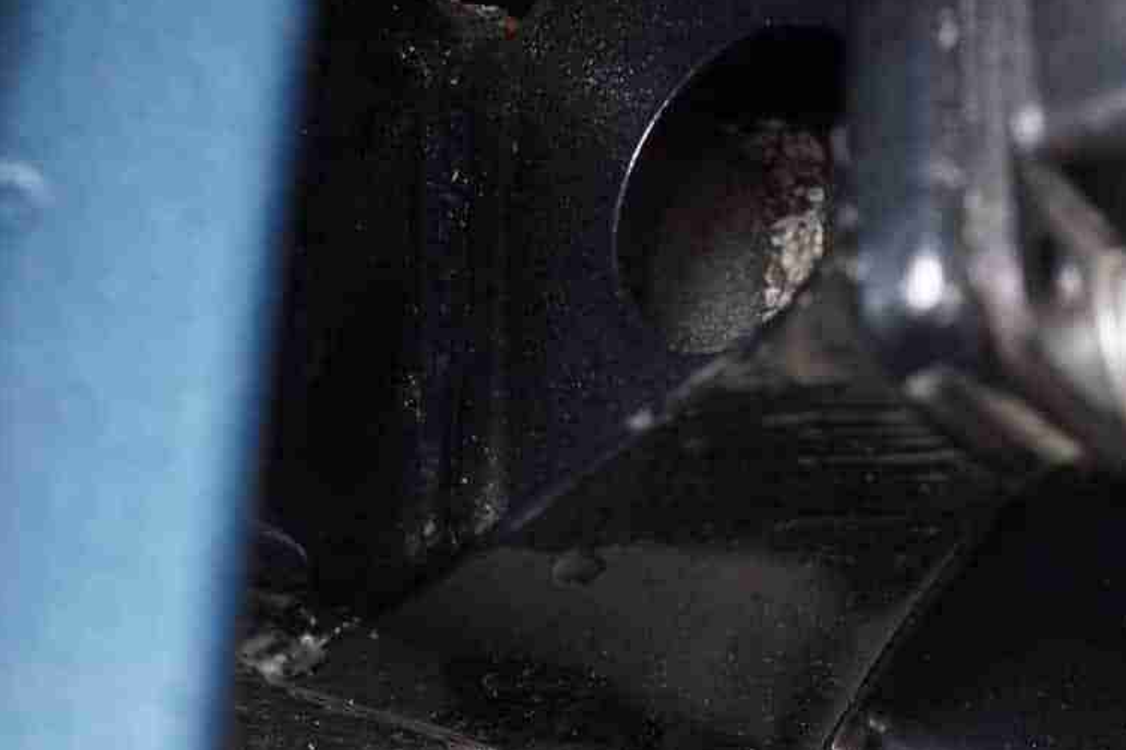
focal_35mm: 97
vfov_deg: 13.9
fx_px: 3033
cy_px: 705
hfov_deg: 21.0
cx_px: 657
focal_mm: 30
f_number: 3.2
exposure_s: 1/60
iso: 1600
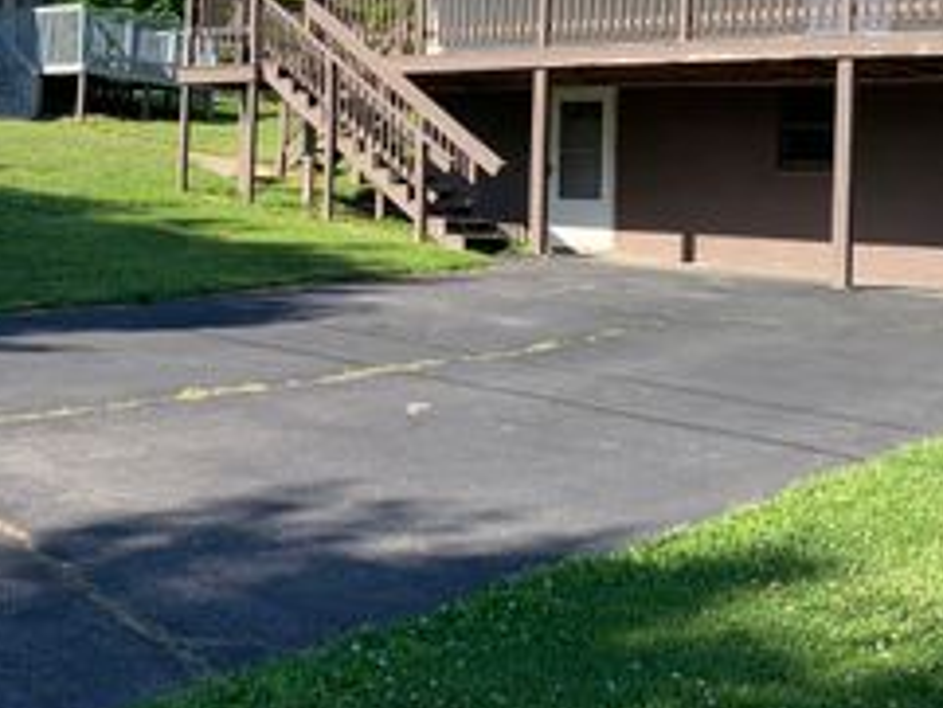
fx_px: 1472
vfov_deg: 26.6
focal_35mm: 54
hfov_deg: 34.5
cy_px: 158
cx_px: 196
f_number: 1.8
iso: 25
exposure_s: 1/1032
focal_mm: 4.25
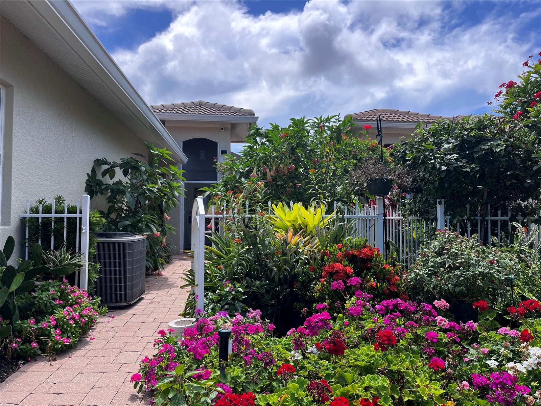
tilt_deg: +4.7
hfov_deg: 67.3
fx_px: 406
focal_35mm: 26
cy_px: 203
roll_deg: +0.2
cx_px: 270
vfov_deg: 53.1
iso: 50
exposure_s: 1/1252
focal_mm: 5.1
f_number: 1.6
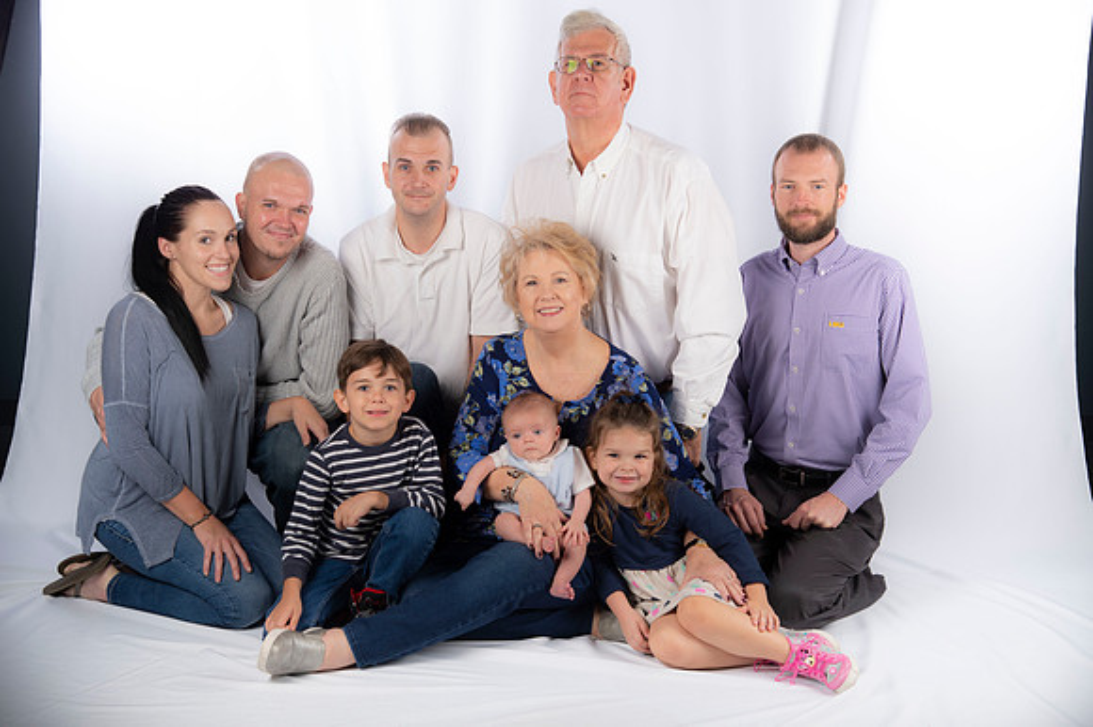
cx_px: 546
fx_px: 1972
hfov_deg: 31.0
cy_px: 364
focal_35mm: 65
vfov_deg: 20.9
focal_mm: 65
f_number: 5.6
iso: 100
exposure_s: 1/200
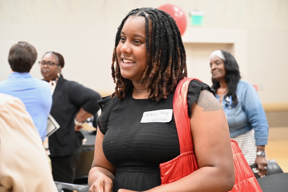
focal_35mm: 65
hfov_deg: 31.0
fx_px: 520
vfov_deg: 20.9
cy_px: 96
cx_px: 144
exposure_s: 1/60
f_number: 4
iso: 3600
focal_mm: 65
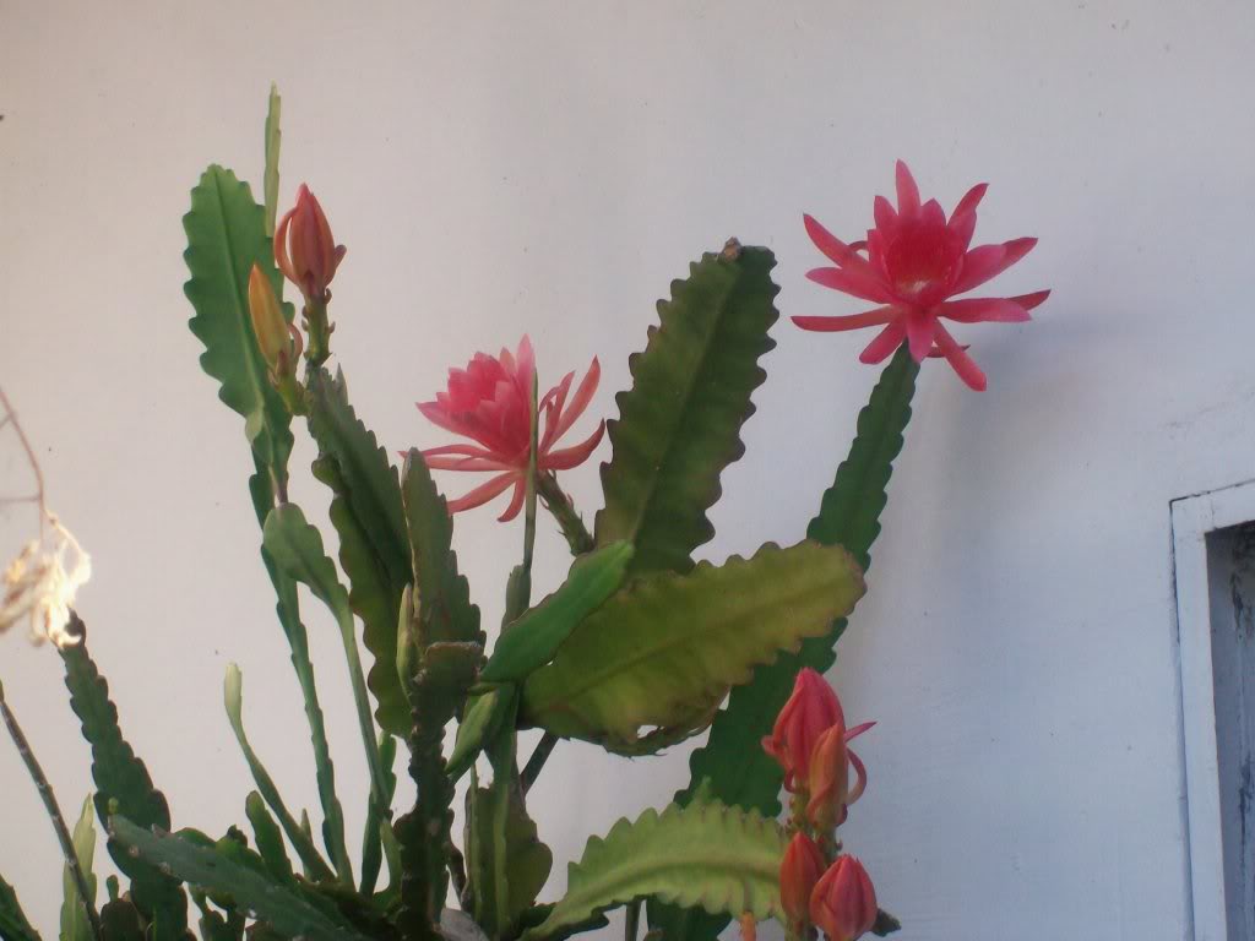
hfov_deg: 18.2
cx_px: 628
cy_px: 470
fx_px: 3916
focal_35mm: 108
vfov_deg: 13.7
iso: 160
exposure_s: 1/109
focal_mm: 18
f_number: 4.8
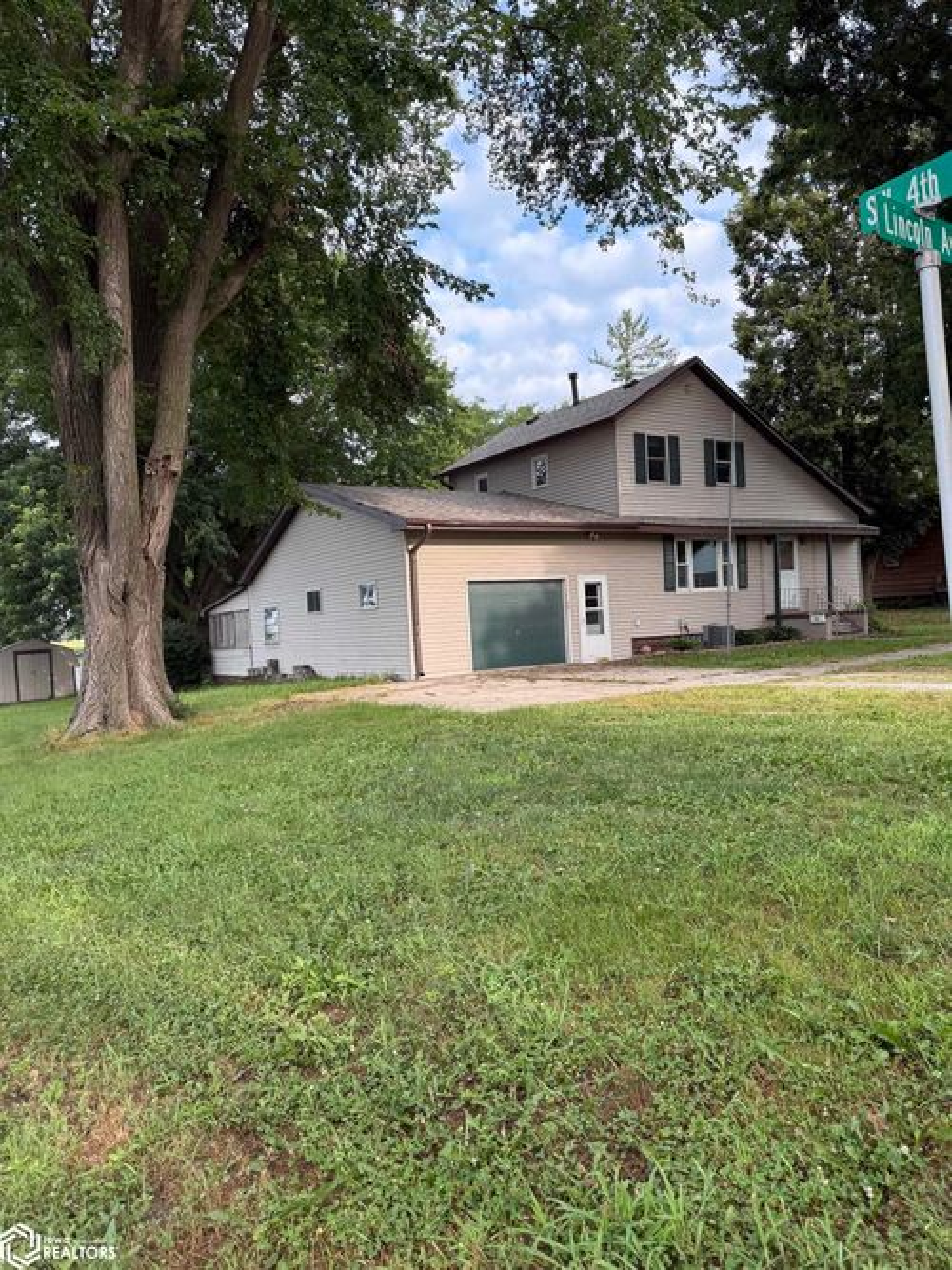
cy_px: 635
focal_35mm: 24
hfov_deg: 56.8
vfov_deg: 71.6
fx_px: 880
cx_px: 476
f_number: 1.78
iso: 100
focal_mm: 6.76
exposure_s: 1/898
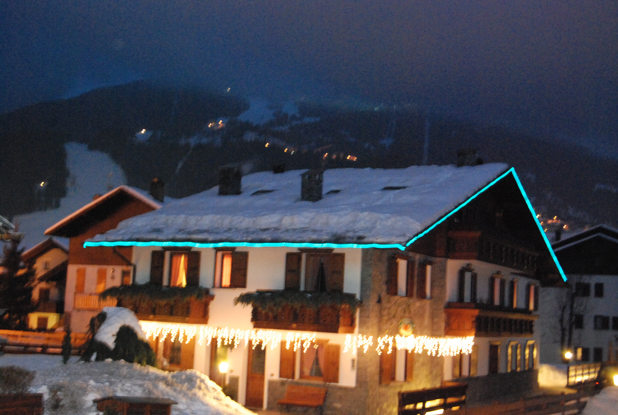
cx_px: 309
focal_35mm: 48
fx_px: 826
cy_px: 208
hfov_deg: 41.0
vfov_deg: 28.2
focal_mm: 32
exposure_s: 1/1.6
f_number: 7.1
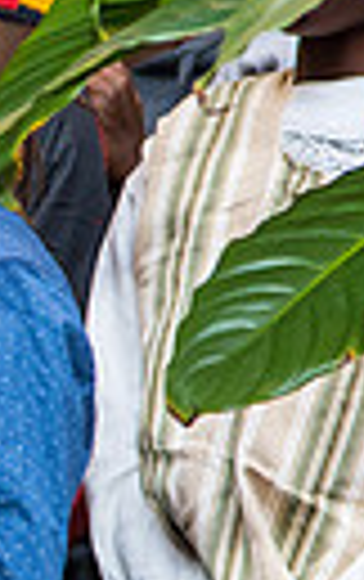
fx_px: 5984
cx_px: -643
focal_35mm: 378
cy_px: 339
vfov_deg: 5.5
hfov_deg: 3.4
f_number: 5
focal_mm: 55
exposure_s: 1/100
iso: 800
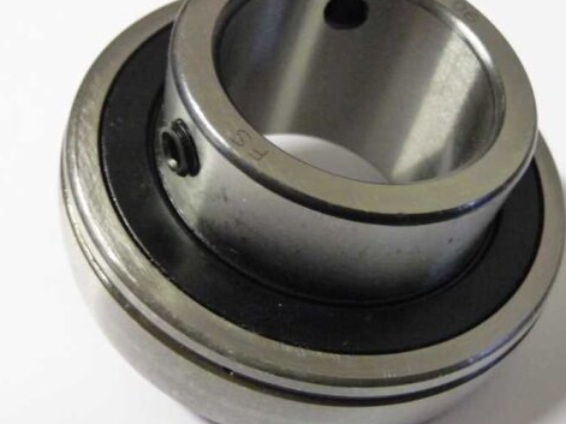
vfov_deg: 28.5
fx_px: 834
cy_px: 208
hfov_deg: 37.4
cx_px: 336
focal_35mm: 51
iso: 800
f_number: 3.9
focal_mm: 6.7
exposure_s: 1/8
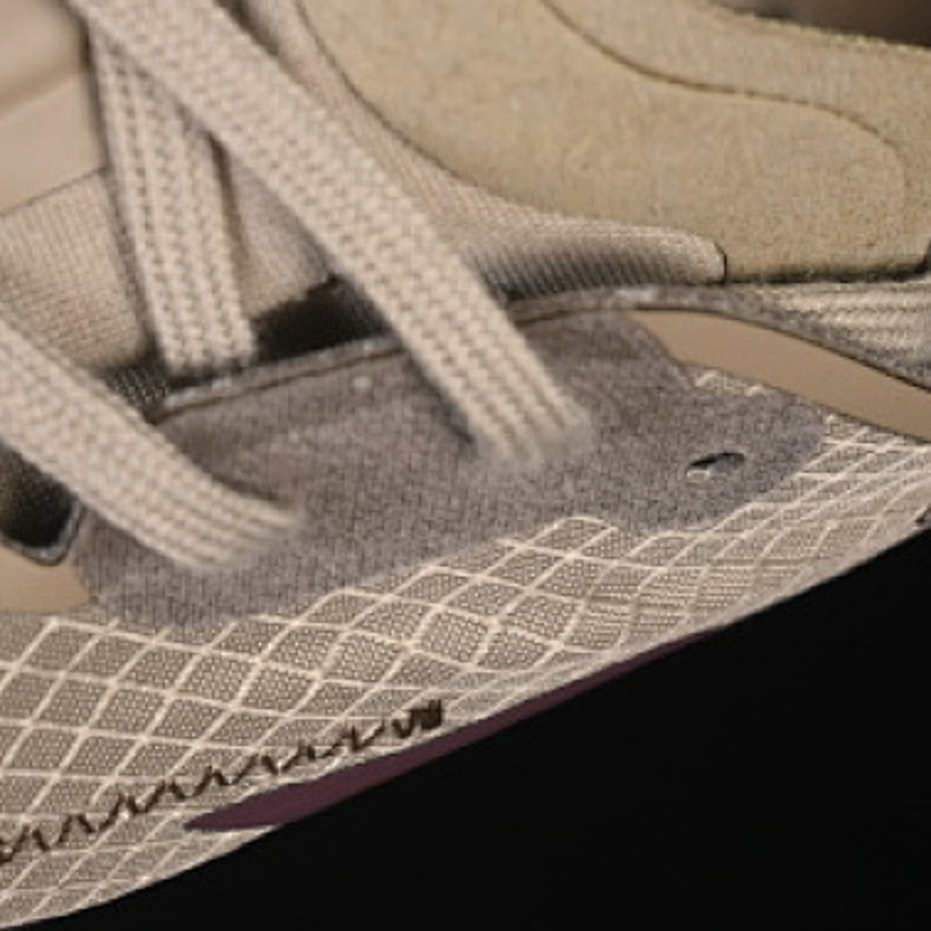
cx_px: 212
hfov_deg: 9.6
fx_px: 5538
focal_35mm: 182
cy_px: 69
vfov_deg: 9.6
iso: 160
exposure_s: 1/60
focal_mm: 50
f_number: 6.3
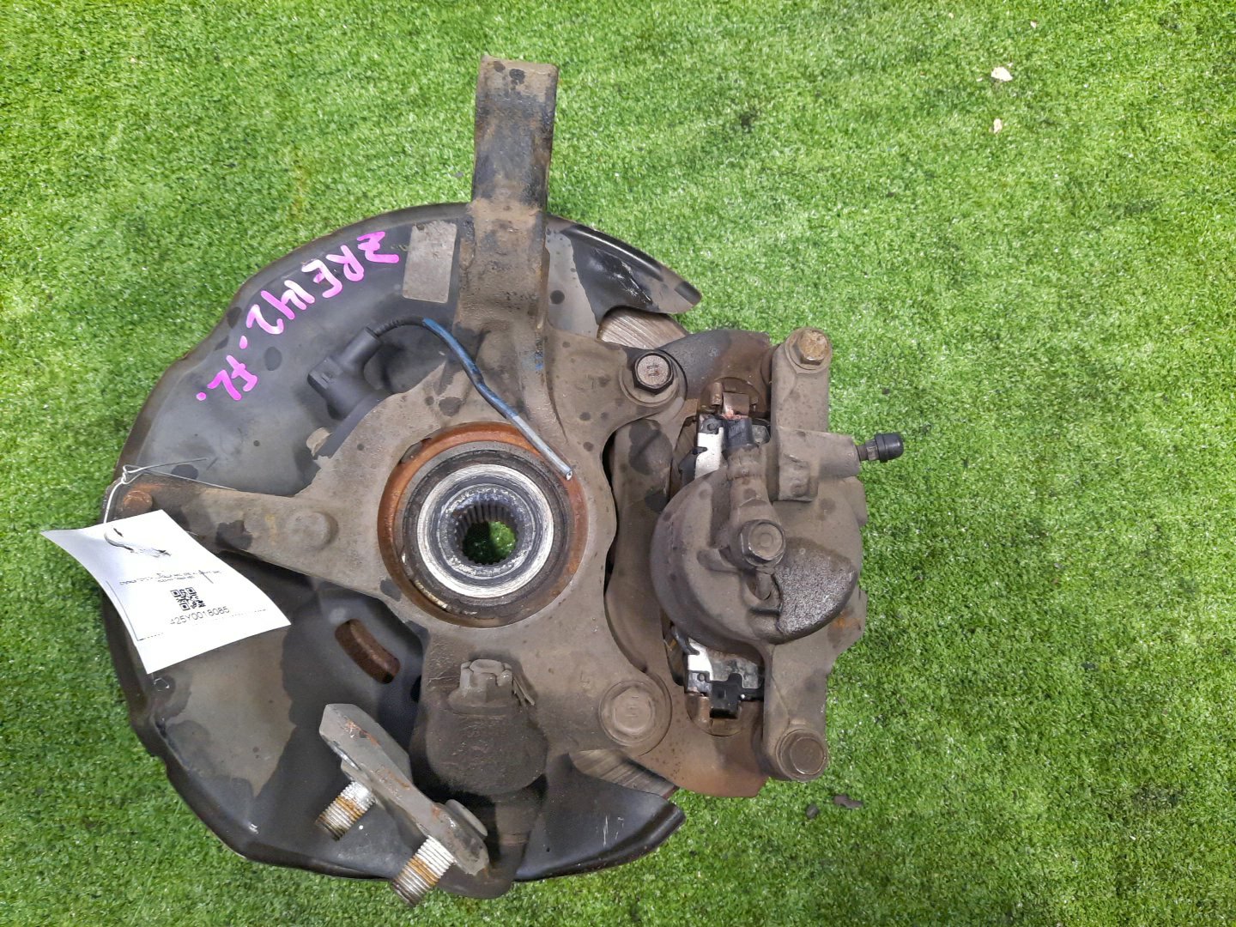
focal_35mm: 25
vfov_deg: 54.9
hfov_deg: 69.4
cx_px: 618
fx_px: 893
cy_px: 464
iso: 340
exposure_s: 1/25
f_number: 2
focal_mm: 4.6
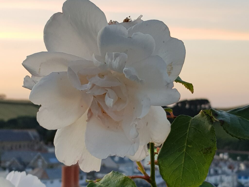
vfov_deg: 53.1
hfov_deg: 67.3
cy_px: 94
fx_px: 187
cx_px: 124
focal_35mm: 26
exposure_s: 1/91
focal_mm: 4.2
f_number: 1.7
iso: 40
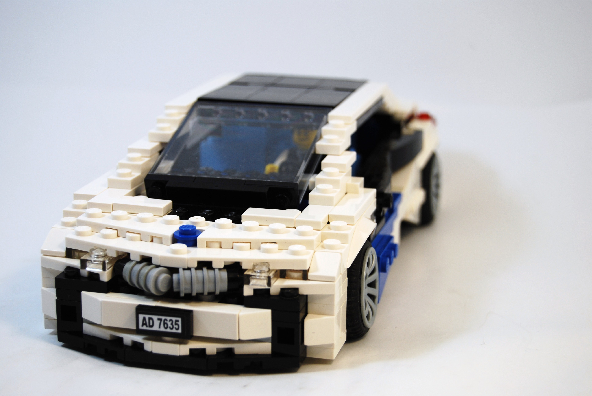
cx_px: 296
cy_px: 198
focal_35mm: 82
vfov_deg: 16.6
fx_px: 1358
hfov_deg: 24.6
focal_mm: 55
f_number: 5.6
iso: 140
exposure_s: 1/125
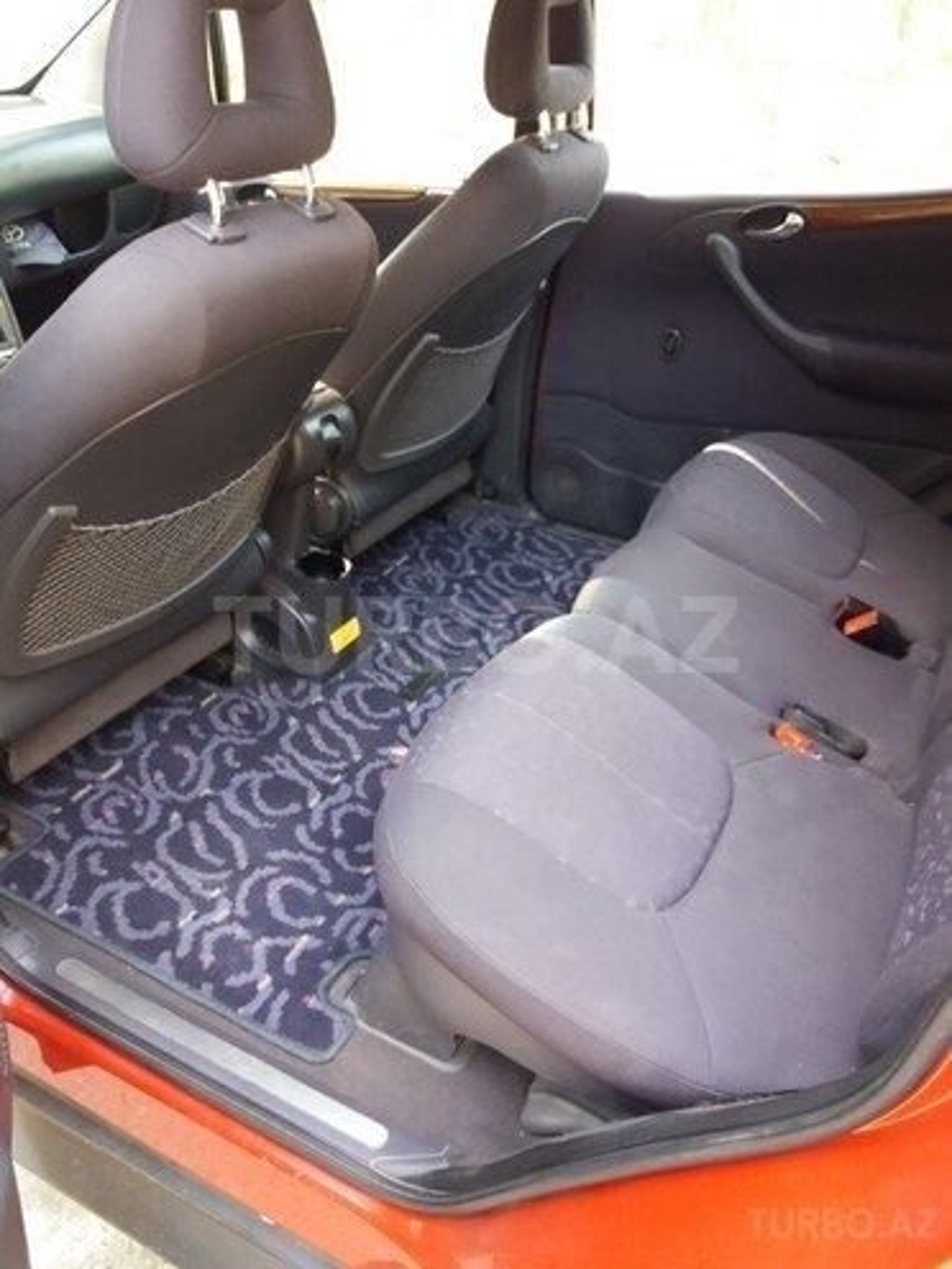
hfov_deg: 49.7
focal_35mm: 28
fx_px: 1027
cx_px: 476
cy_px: 634
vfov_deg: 63.4
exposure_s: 1/20
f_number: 1.9
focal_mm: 3.7
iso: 160
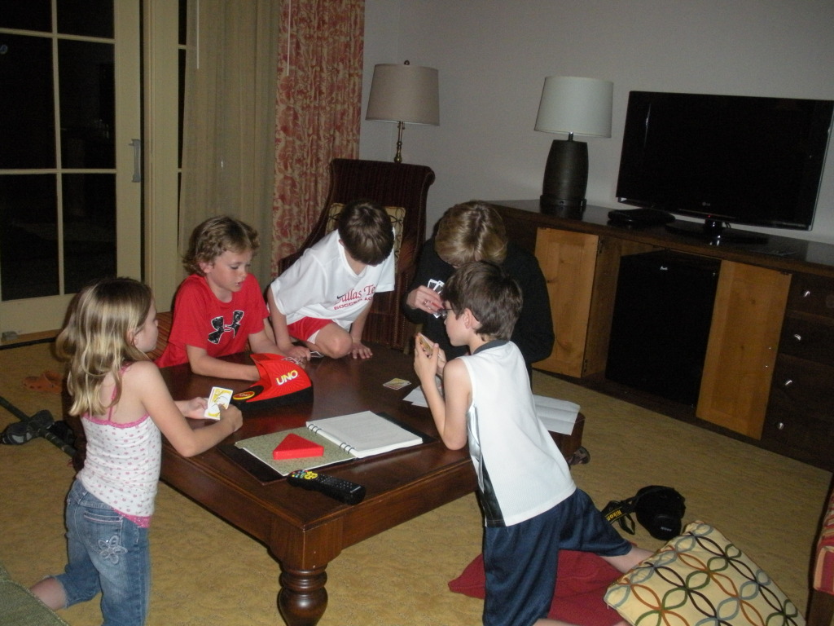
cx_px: 417
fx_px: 867
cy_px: 313
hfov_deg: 51.4
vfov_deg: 39.7
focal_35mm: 36
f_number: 3.5
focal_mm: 6.3
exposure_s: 1/60
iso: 430
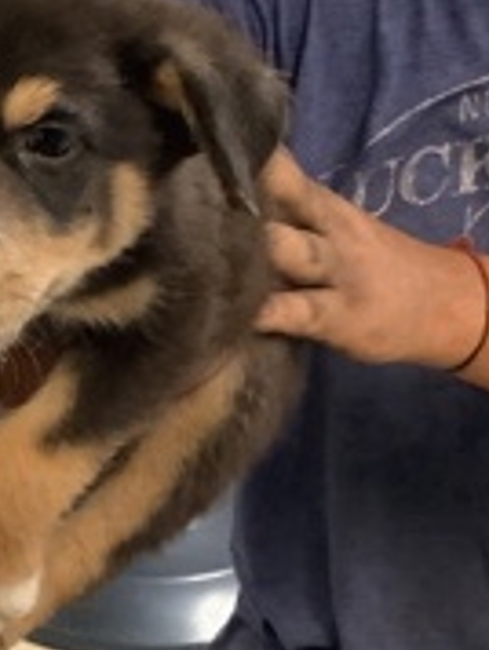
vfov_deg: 26.6
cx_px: -27
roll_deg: +1.3
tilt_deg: -22.9
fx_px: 1372
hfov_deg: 19.5
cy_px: 314
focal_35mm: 73
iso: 400
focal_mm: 3.3
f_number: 2.4
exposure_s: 1/30
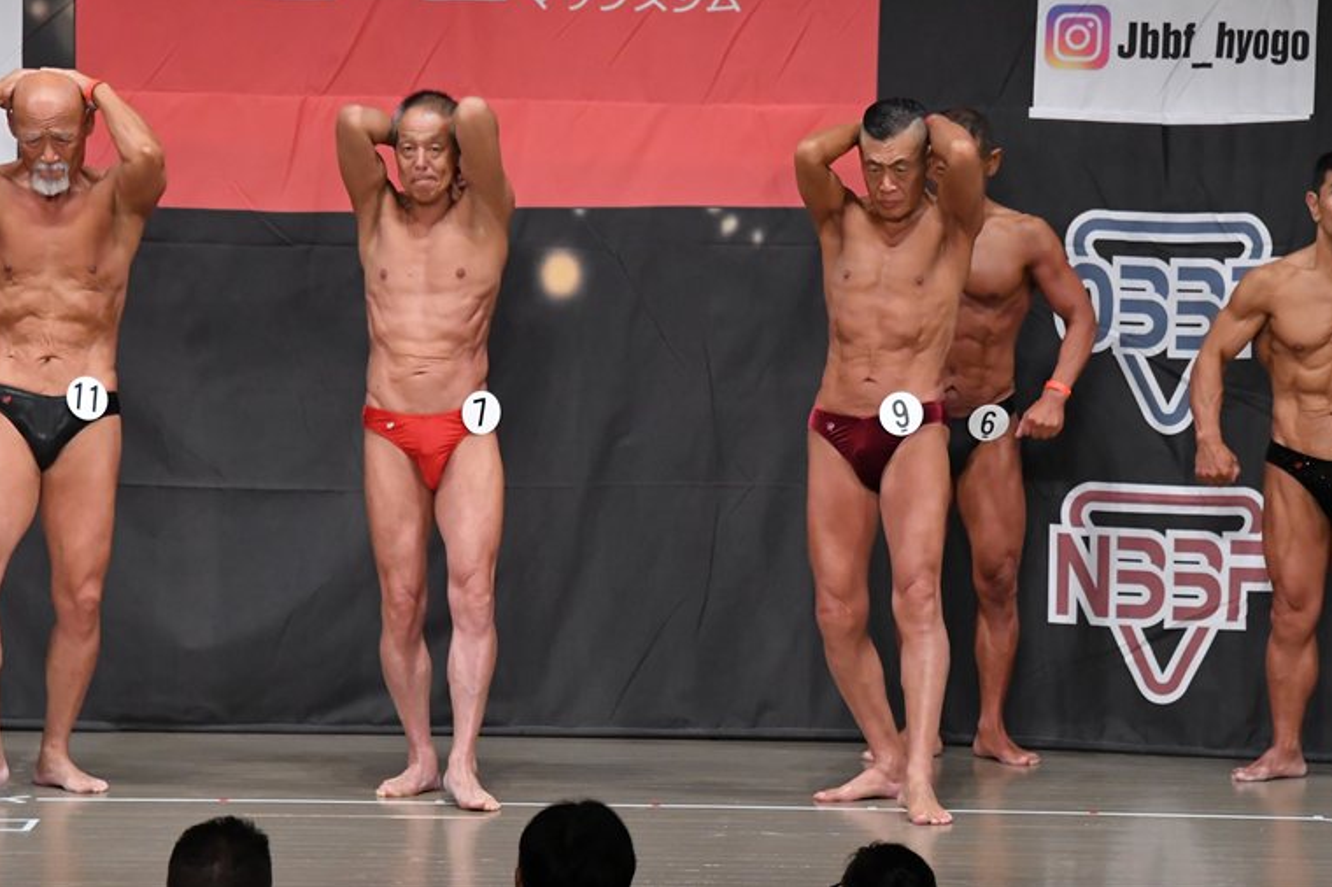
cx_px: 663
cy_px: 436
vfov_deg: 6.7
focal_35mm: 206
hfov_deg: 10.0
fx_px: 7618
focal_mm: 135
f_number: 5.6
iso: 5000
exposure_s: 1/400
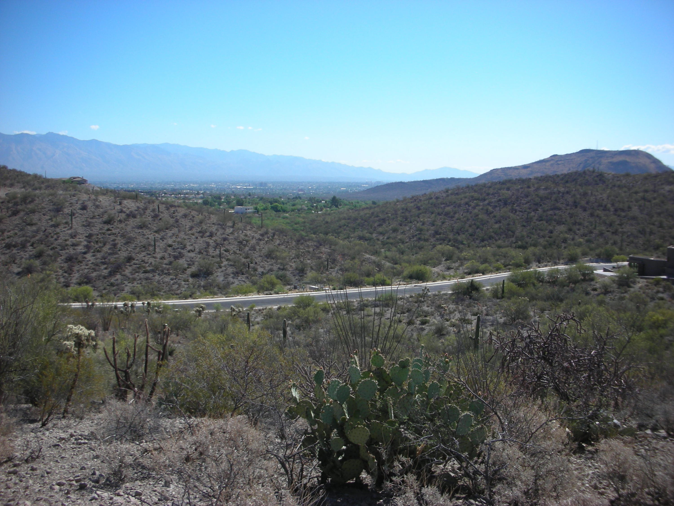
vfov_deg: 40.7
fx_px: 681
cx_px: 337
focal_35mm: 35
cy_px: 253
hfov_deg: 52.6
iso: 50
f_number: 8.5
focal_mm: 5.8
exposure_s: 1/109
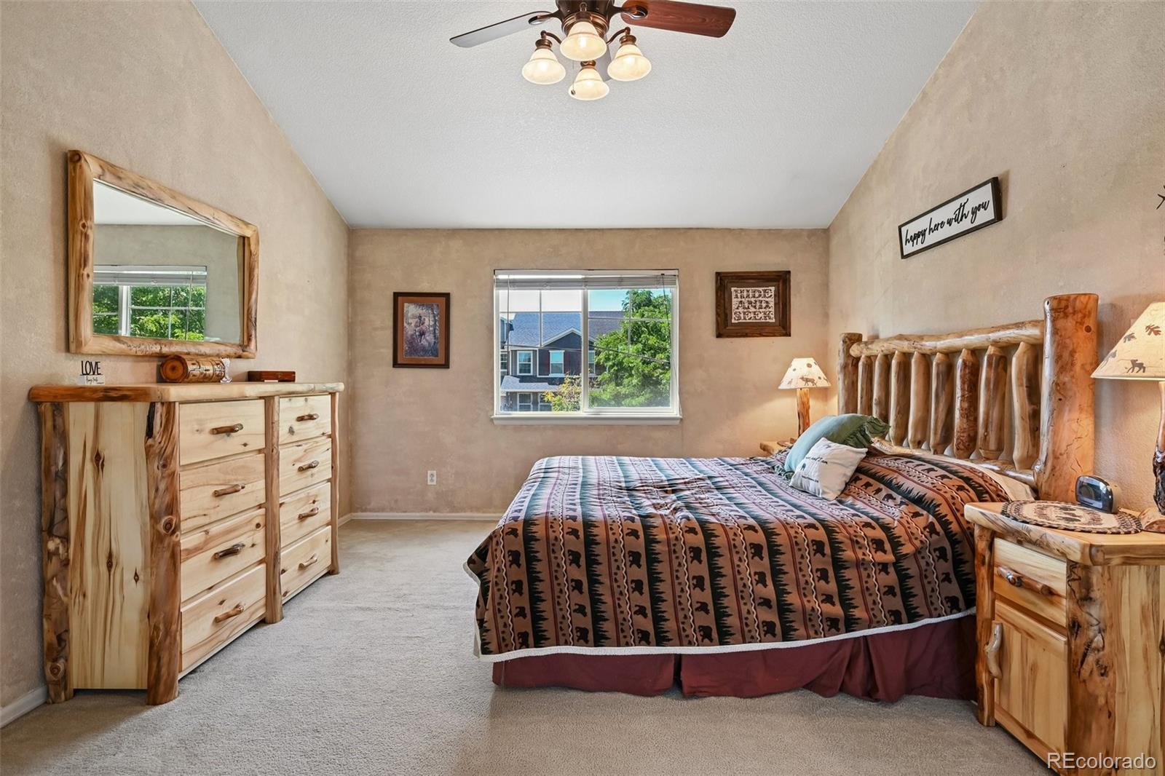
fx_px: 599
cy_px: 388
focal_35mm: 18
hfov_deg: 88.4
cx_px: 582
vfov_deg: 65.9
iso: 400
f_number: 10
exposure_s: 1/25
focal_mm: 18.5
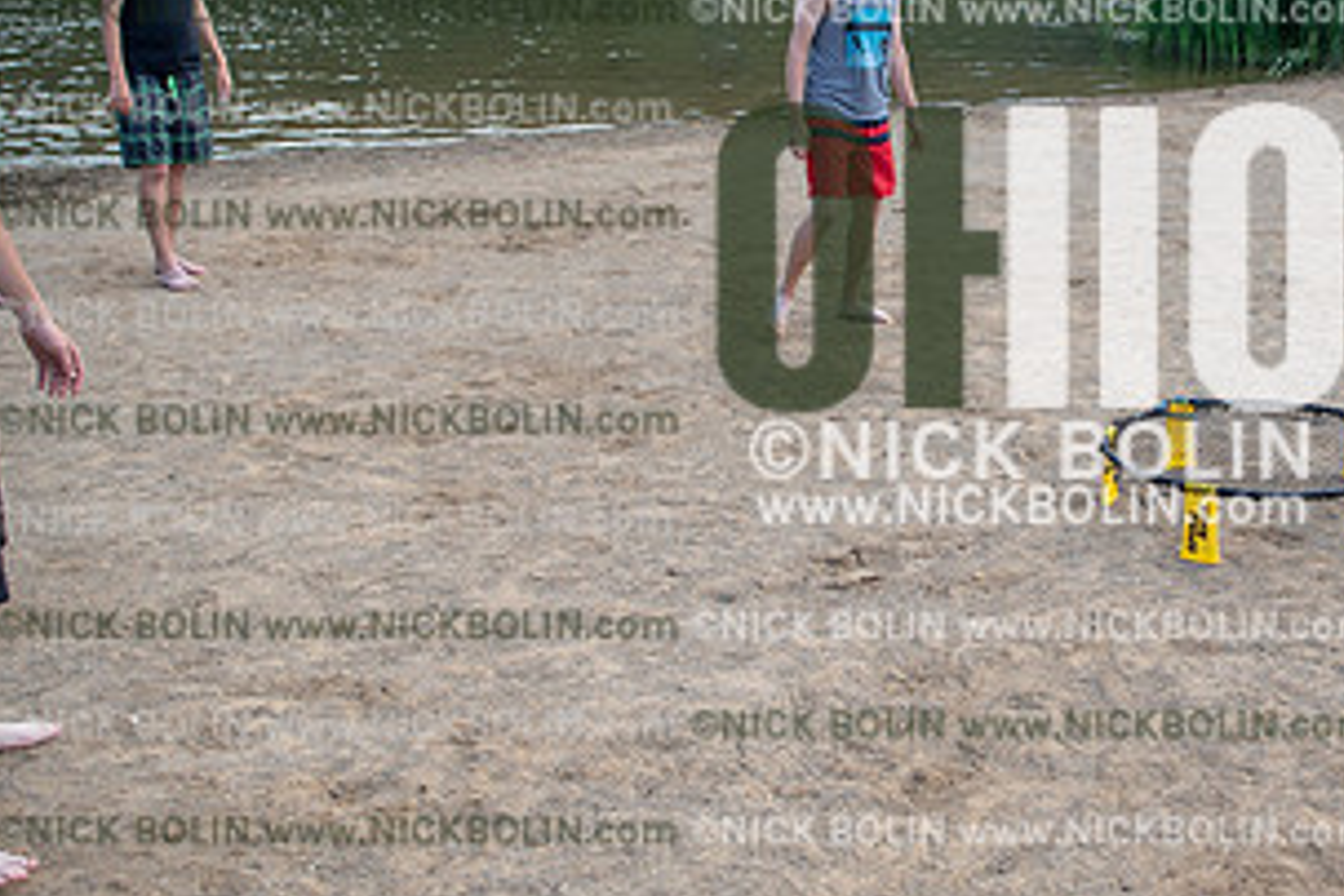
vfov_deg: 29.1
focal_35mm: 46
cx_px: 1029
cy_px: 317
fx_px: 1717
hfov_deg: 41.3
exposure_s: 1/640
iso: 160
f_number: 3.2
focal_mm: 24
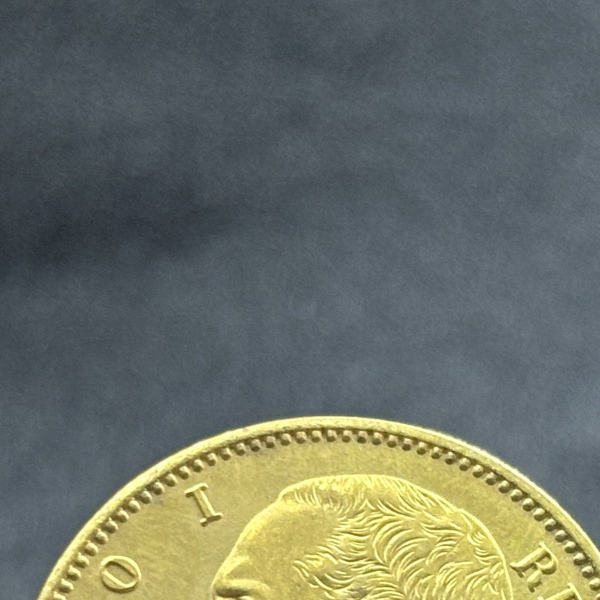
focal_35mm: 144
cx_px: 339
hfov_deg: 12.1
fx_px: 2824
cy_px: 739
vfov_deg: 11.8
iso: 100
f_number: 1.6
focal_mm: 5.96
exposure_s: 1/60
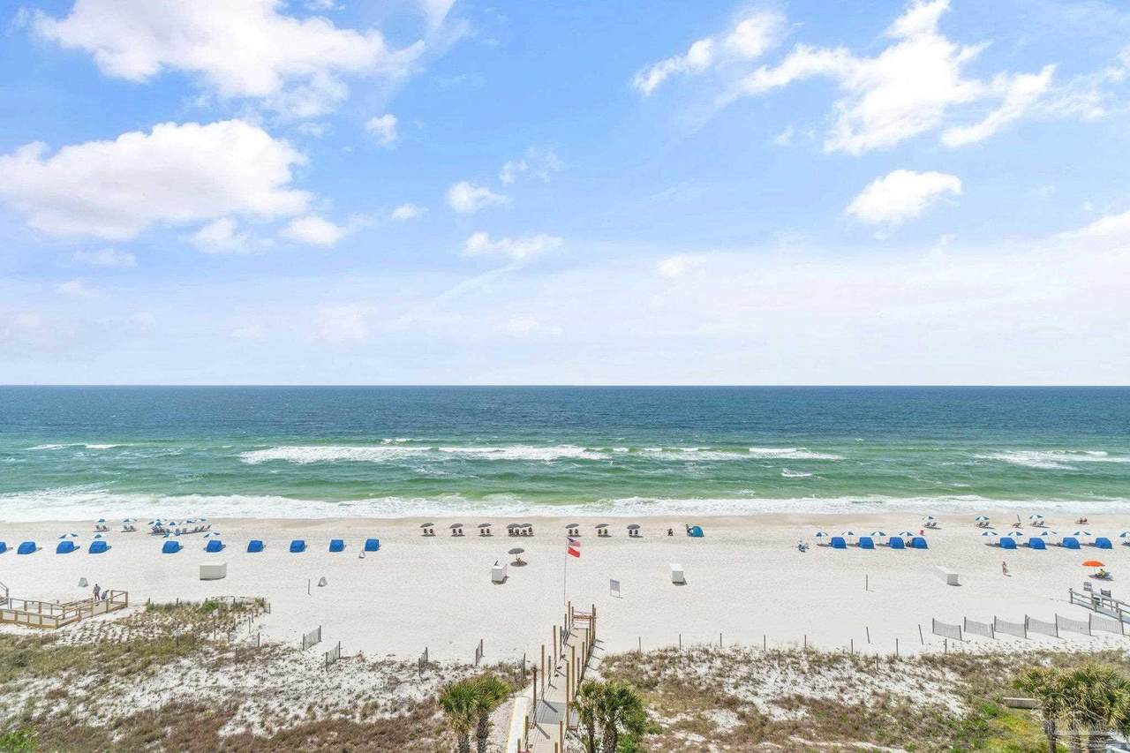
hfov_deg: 90.0
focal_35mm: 18
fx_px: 565
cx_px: 565
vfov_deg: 67.4
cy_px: 376
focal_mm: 12
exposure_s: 1/90
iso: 100
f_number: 8
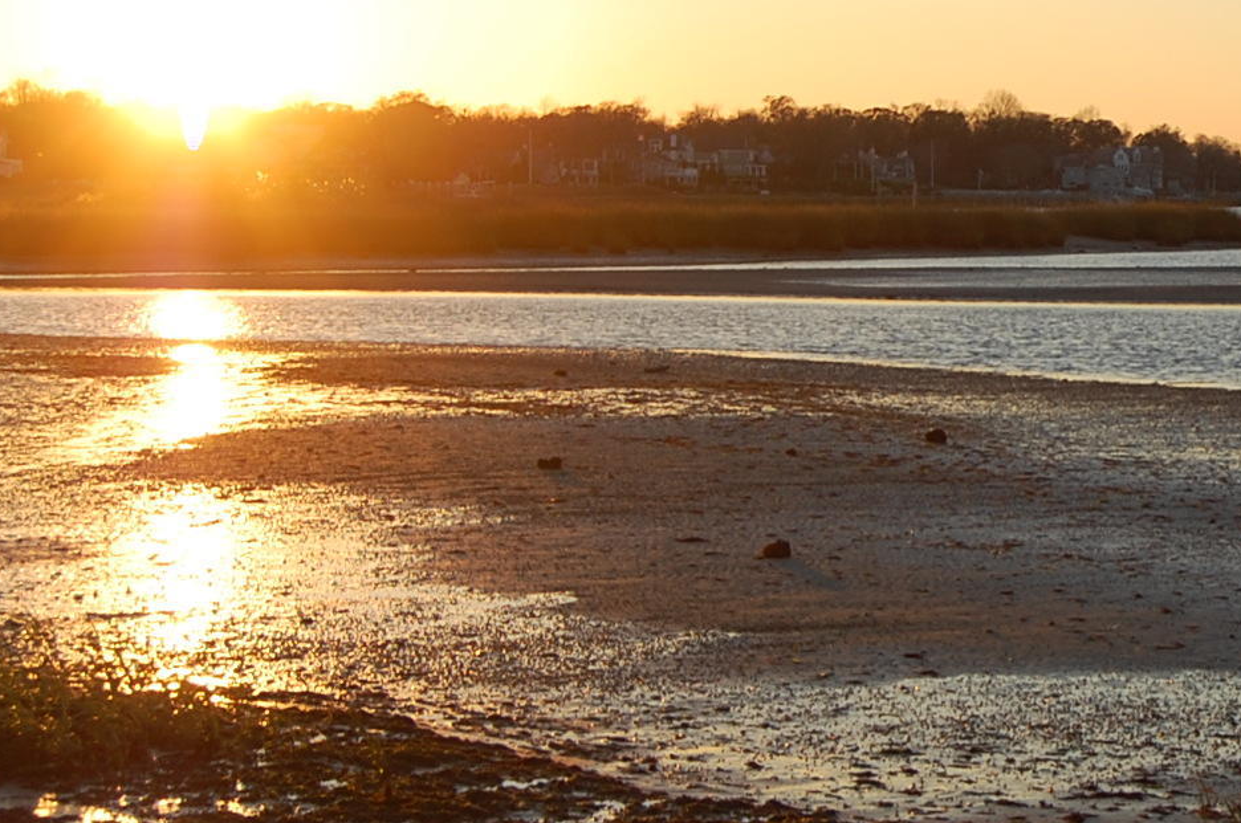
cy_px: 321
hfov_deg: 20.9
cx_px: 1270
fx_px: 3235
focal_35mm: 94
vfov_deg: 14.5
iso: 200
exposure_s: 1/250
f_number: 8
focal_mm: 26
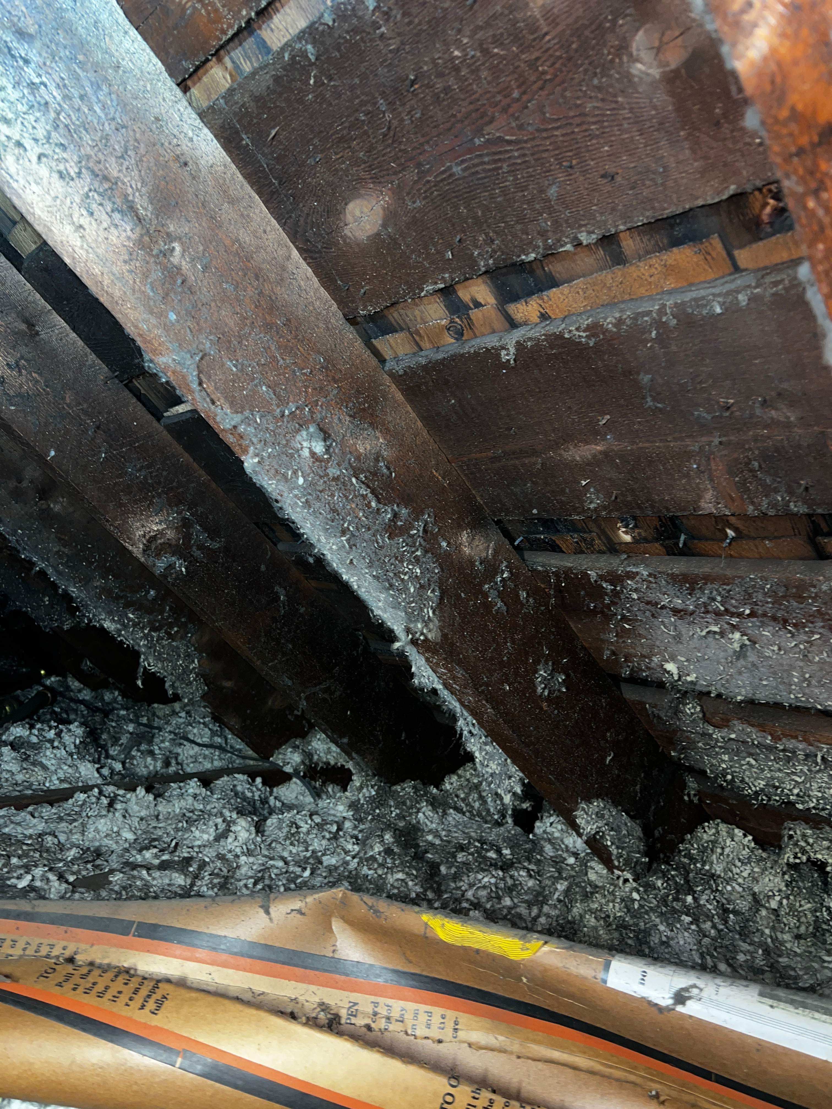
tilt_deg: +2.2
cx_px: 416
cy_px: 554
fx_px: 833
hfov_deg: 53.1
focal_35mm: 26
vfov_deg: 67.3
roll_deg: -1.9
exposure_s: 1/17
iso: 40
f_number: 1.5
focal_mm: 5.7
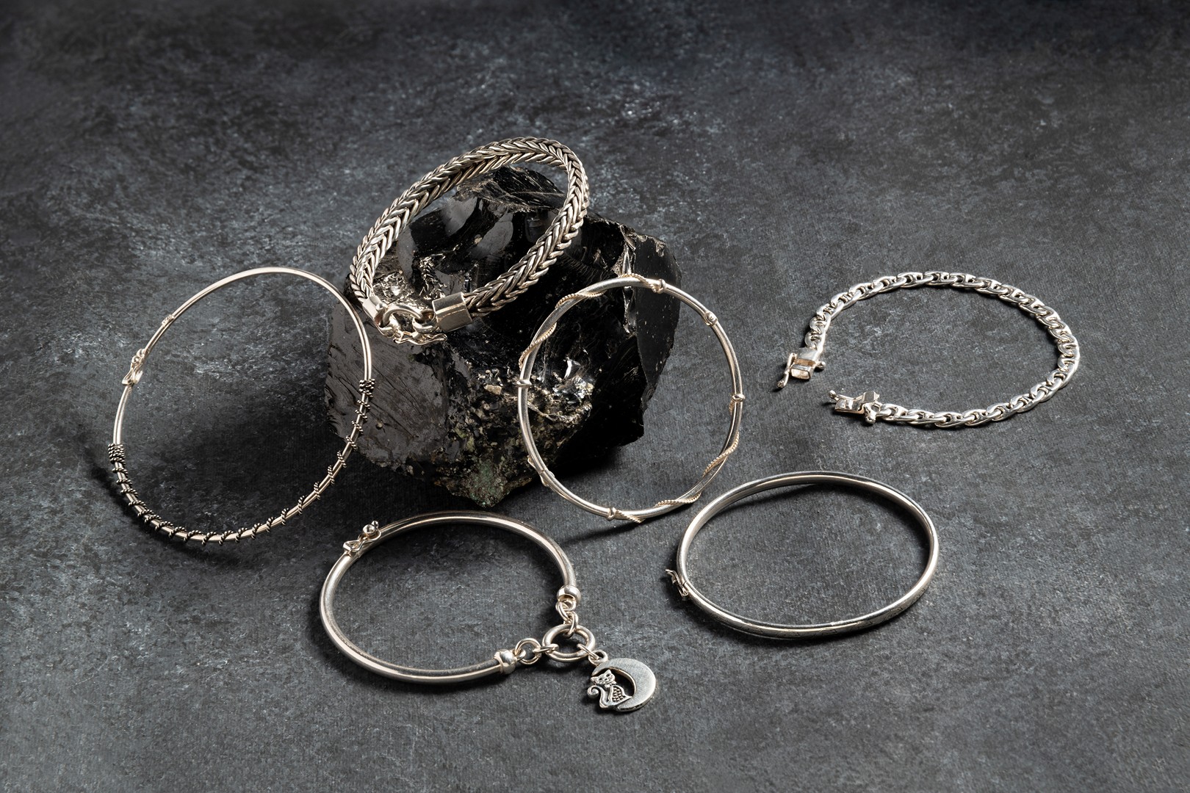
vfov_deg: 16.1
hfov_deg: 23.9
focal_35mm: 85
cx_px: 595
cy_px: 396
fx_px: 2810
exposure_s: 1/125
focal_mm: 85
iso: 160
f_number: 11
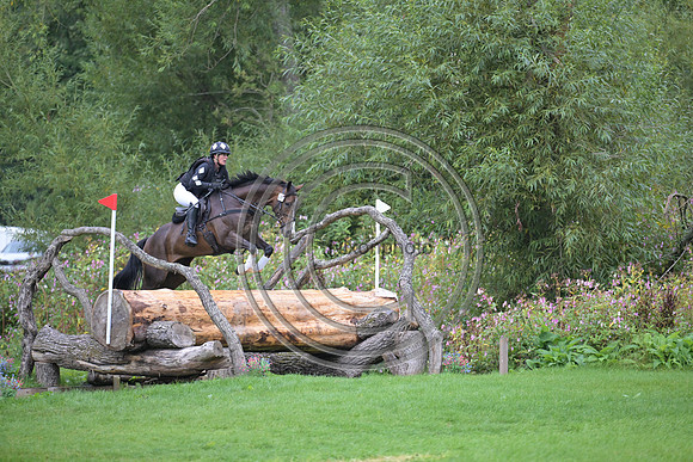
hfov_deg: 10.3
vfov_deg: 6.9
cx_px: 346
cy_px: 231
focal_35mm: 200
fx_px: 3851
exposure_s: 1/1000
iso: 2500
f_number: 3.2
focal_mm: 200
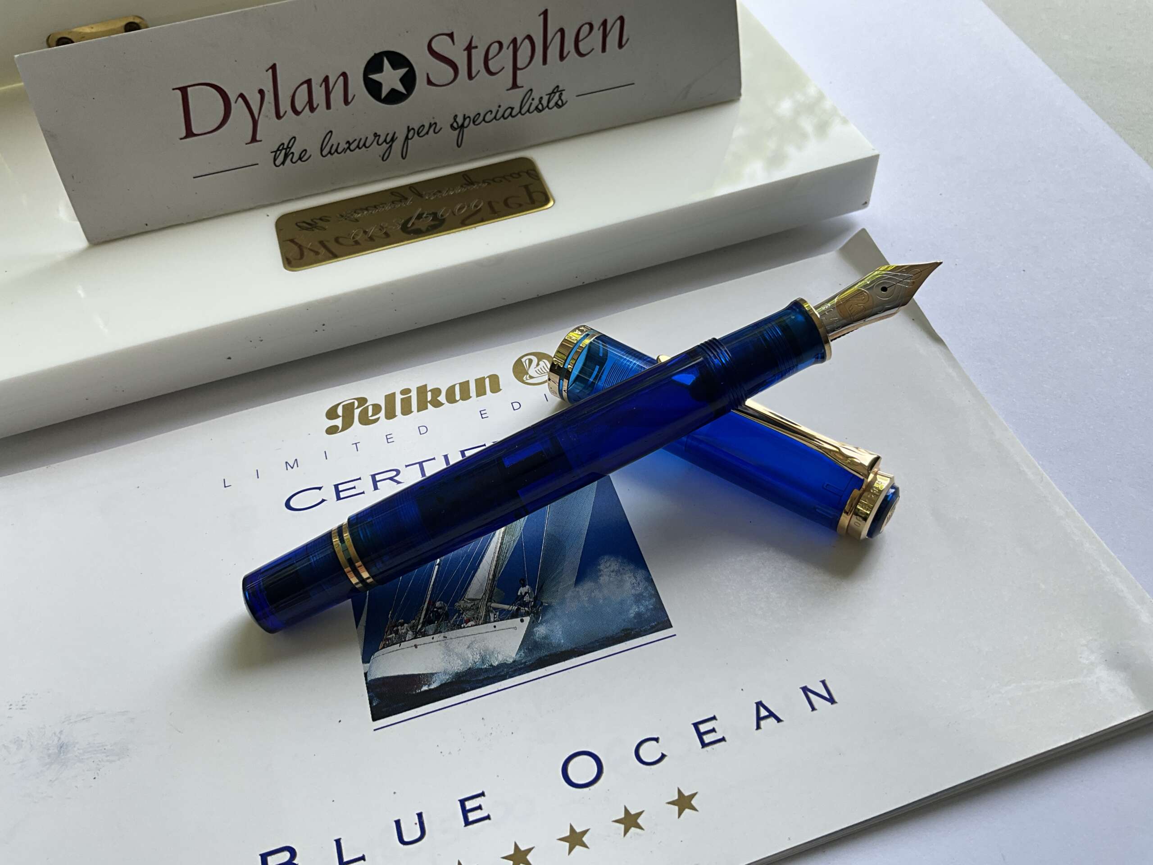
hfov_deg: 61.7
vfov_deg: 48.2
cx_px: 576
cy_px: 432
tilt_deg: -51.4
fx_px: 966
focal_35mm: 29
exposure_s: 1/122
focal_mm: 3
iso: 20
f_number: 1.8
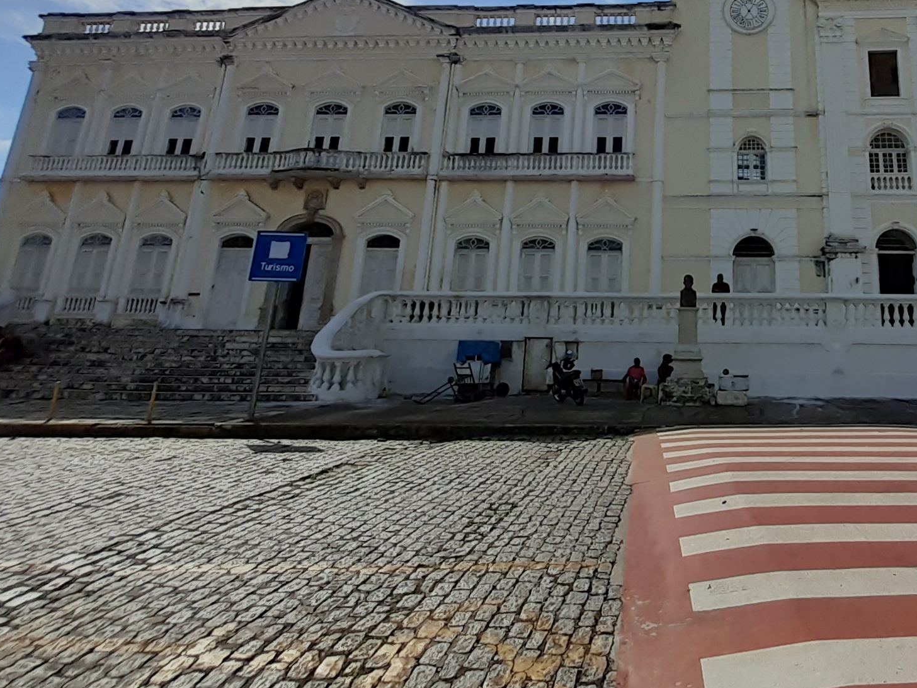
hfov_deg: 68.8
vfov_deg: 56.3
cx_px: 694
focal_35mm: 23
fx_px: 609
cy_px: 181
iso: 40
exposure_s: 1/3049
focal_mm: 1.13
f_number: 2.2
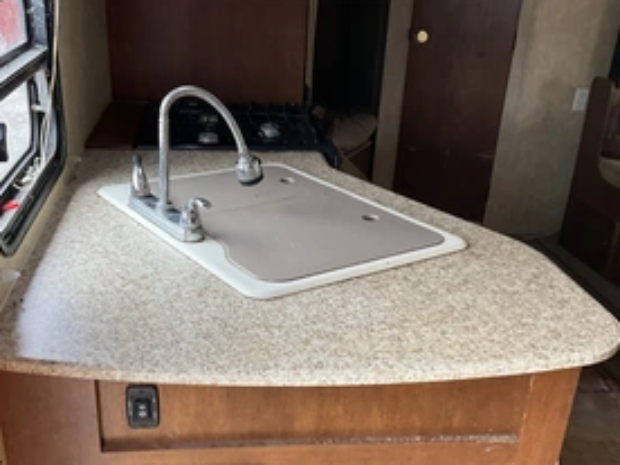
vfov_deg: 33.8
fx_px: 752
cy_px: 335
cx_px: 279
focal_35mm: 42
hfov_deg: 44.7
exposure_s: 1/60
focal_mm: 3
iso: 100
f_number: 1.8
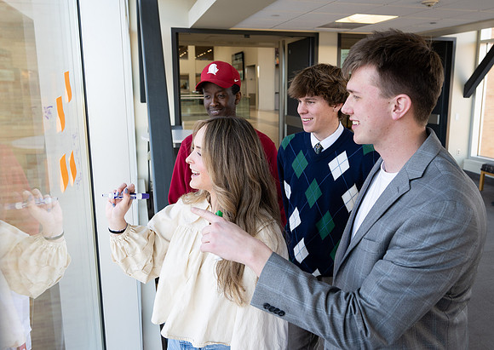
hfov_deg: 62.1
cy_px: 157
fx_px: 410
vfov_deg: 46.2
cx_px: 266
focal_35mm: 29
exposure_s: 1/160
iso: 160
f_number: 4
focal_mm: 20.5
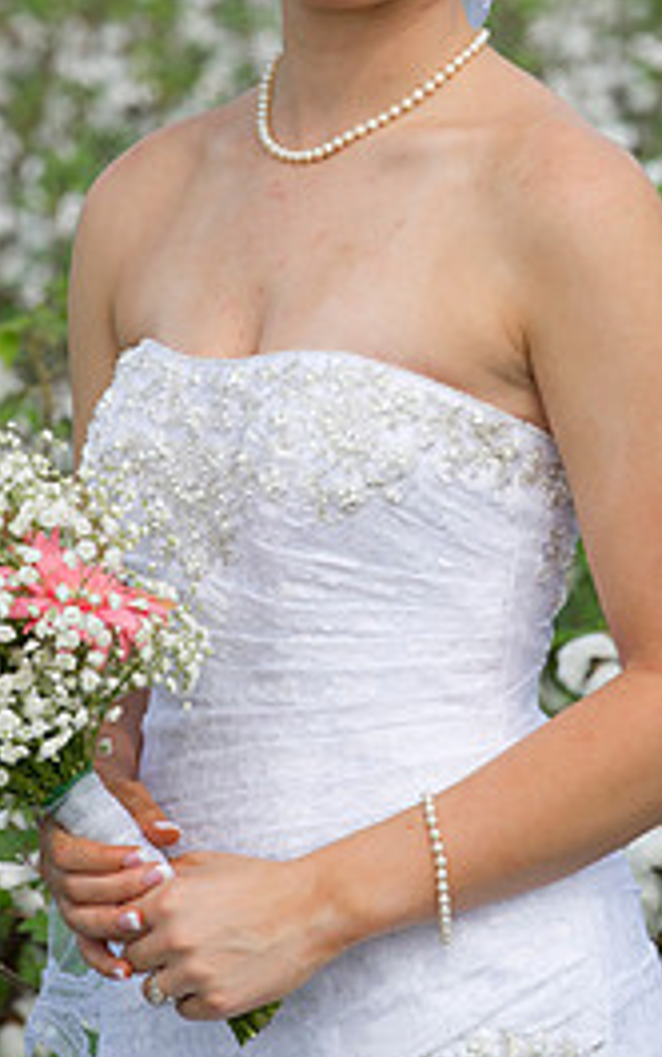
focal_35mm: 346
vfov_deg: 6.1
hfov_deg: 3.8
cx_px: 301
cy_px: 387
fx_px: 9972
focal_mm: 200
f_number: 8
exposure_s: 1/320
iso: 160
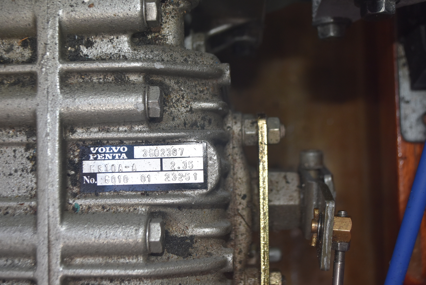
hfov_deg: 38.9
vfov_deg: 26.5
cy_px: 141
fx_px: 604
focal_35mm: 51
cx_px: 211
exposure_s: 1/100
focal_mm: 32
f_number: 4.8
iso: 560
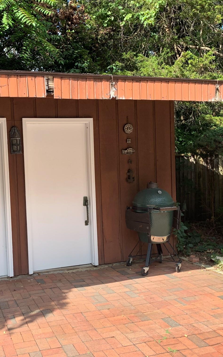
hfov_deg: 33.5
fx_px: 360
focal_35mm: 37
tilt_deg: -1.7
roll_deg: +3.4
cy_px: 179
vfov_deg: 52.8
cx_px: 46
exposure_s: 1/552
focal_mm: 4.25
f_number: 1.8
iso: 25
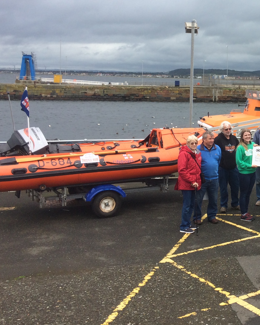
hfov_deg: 26.0
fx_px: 519
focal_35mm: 54
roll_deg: +0.1
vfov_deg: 34.5
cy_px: 111
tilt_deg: -3.6
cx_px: 285
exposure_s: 1/805
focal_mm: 4.15
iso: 32
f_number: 2.2
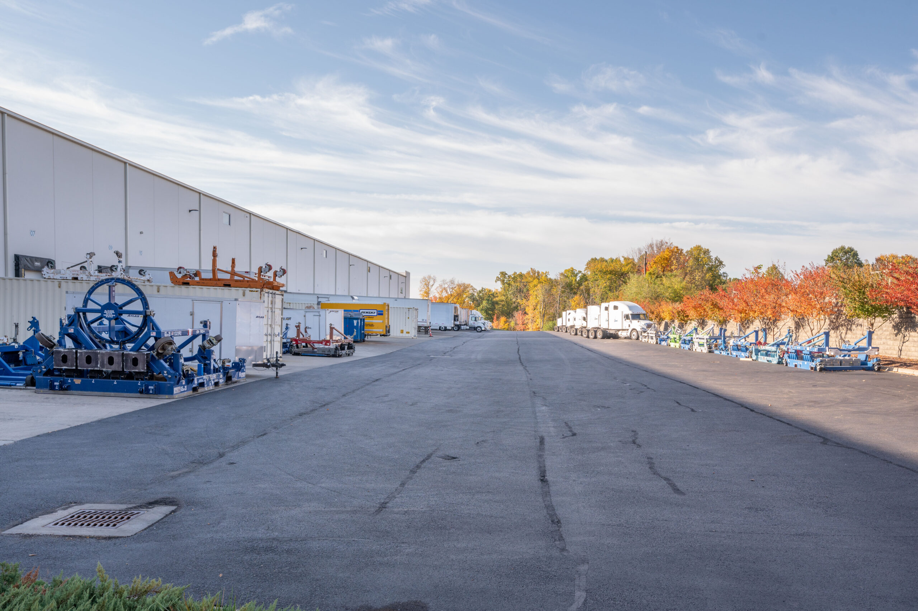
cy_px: 306
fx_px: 688
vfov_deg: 47.9
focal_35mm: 27
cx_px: 459
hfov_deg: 67.4
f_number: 9
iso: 250
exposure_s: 1/200
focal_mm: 27
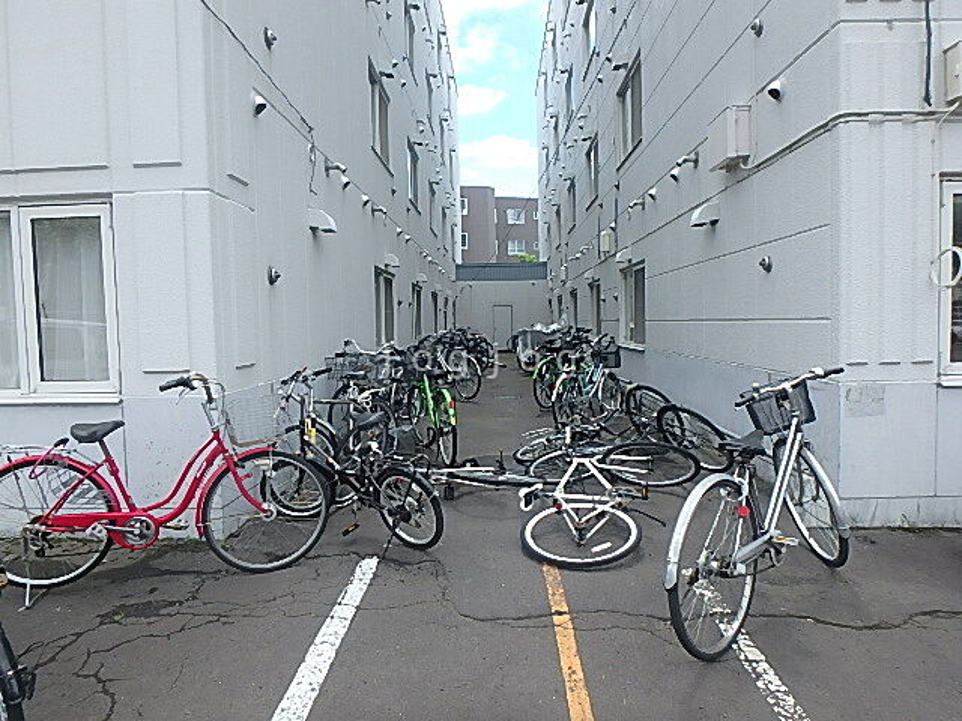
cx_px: 481
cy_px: 360
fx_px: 584
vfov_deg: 63.4
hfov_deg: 79.0
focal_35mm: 21
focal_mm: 3.7
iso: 125
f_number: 3.5
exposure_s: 1/500
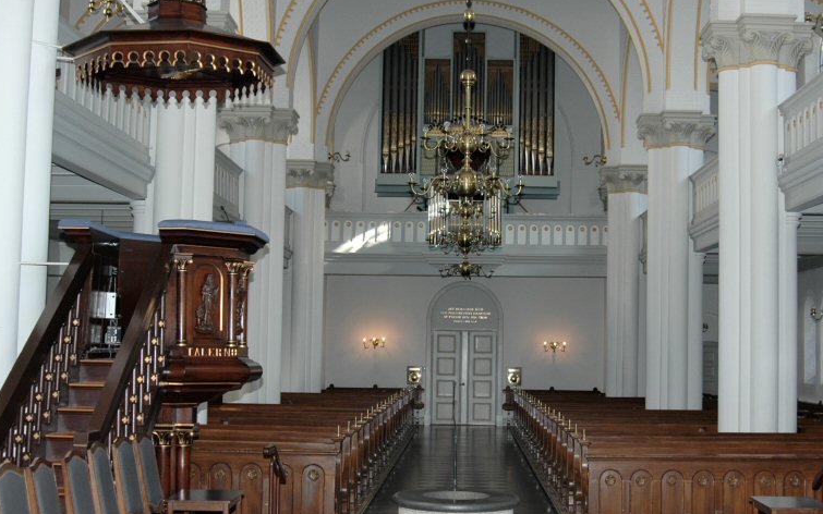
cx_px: 476
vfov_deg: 25.3
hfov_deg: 39.5
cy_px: 268
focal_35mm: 51
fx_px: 1144
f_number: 4
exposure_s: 1/60
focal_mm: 28
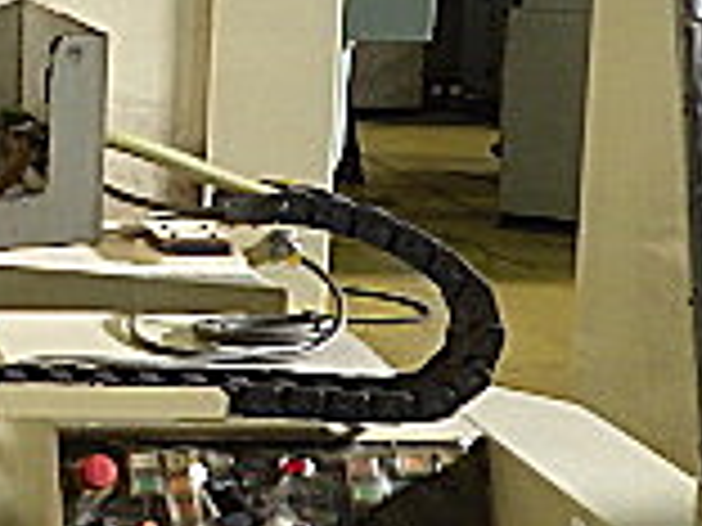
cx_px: -342
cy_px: 99
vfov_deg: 12.8
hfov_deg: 15.8
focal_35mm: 115
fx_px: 2332
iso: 160
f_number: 3.5
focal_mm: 5
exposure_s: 1/45
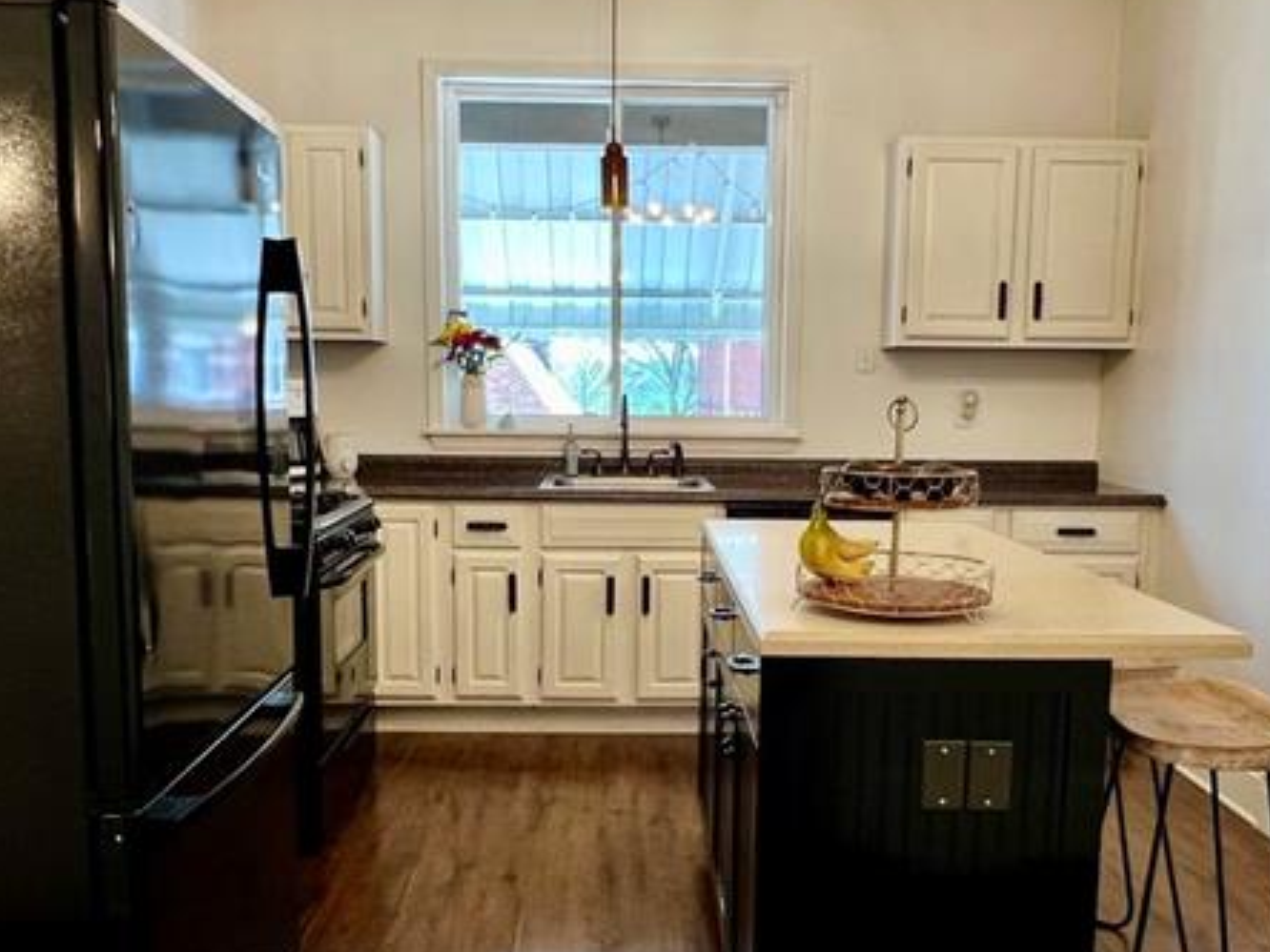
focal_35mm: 30
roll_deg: -0.8
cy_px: 555
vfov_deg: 46.6
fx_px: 1101
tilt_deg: -8.6
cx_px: 669
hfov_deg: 59.9
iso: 160
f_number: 1.8
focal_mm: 1.57
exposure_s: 1/120
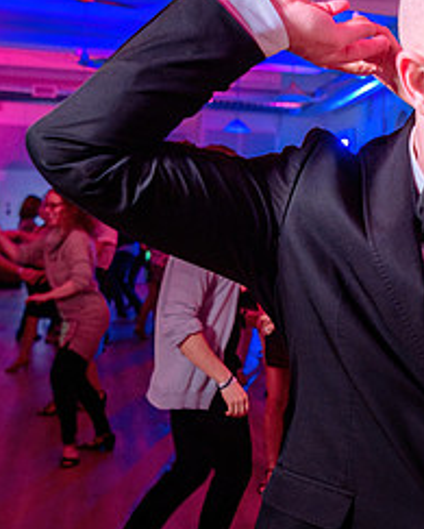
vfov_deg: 28.3
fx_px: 1049
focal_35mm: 67
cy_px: 259
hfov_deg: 21.7
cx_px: 458
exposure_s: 1/60
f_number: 3.5
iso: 800
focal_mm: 26
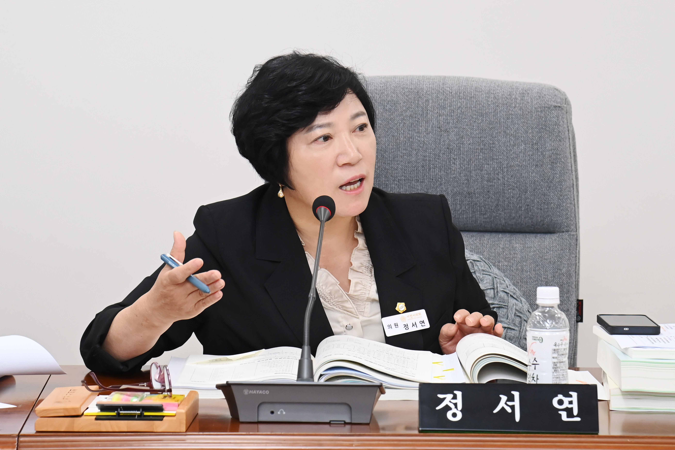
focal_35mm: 120
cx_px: 338
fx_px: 2250
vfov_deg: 11.4
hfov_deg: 17.1
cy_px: 225
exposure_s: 1/250
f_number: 6.3
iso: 2500
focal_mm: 120
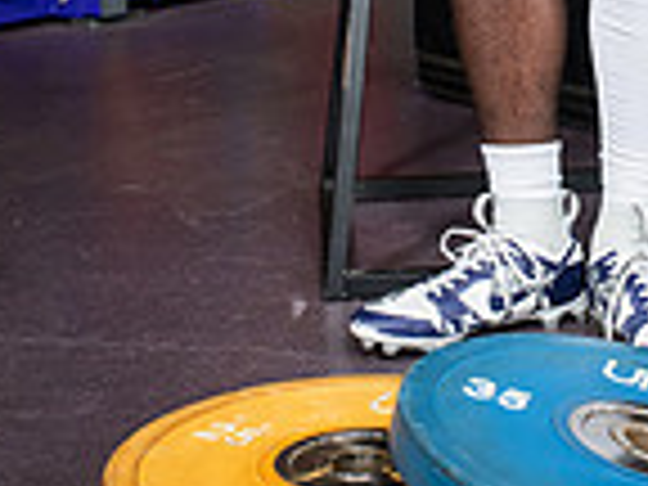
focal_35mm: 108
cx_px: 536
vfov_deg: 12.0
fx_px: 2022
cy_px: -518
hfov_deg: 18.0
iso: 500
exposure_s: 1/250
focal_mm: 36
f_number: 5.6
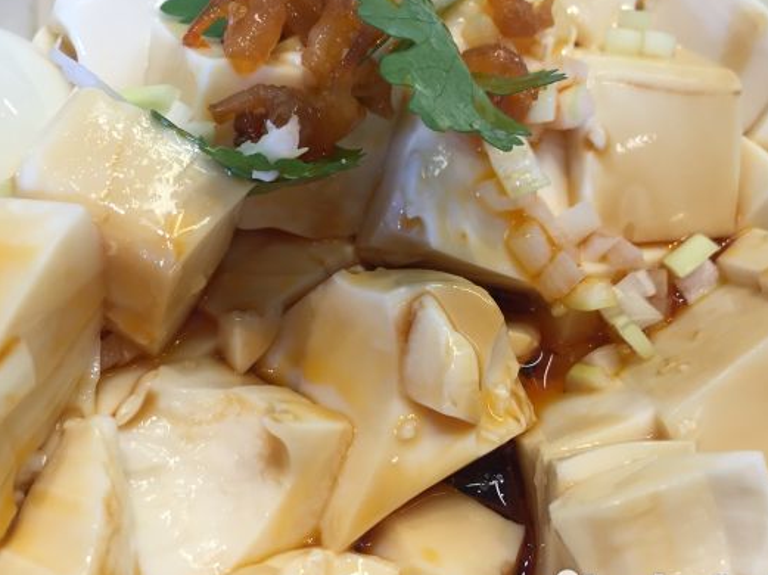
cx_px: 395
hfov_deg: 47.9
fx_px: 865
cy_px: 294
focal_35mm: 39
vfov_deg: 36.8
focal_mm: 4.15
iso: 32
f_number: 2.2
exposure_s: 1/33
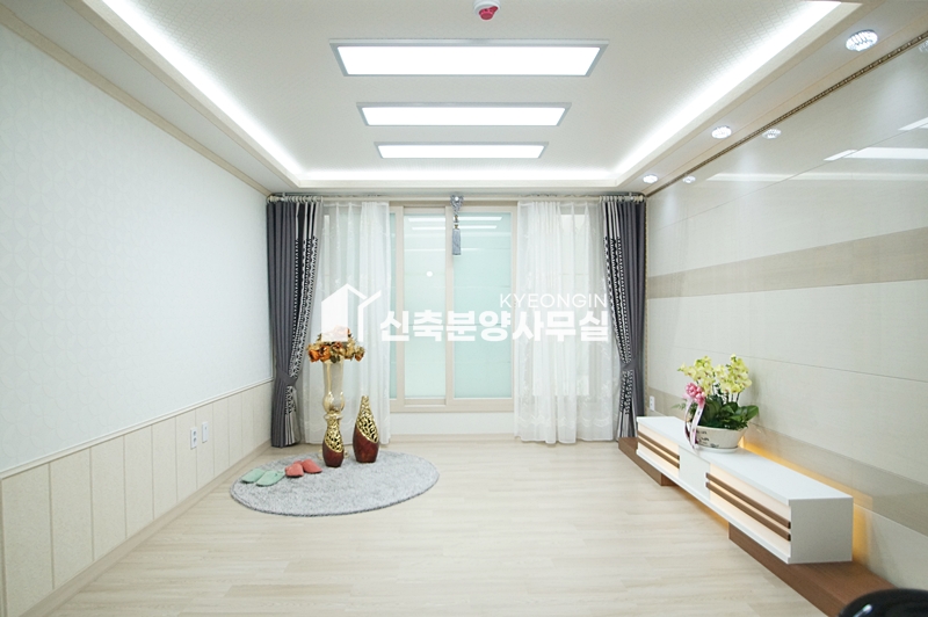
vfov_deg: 67.3
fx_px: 464
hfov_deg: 90.0
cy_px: 308
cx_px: 464
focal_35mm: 18
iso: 800
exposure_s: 1/250
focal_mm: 12
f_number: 4
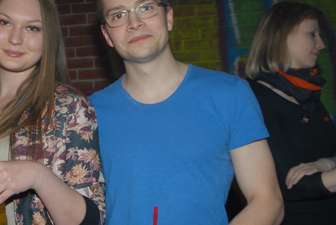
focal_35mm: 62
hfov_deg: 31.9
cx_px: 95
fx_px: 580
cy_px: 115
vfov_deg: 22.0
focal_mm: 24
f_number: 6.3
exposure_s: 1/15
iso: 400
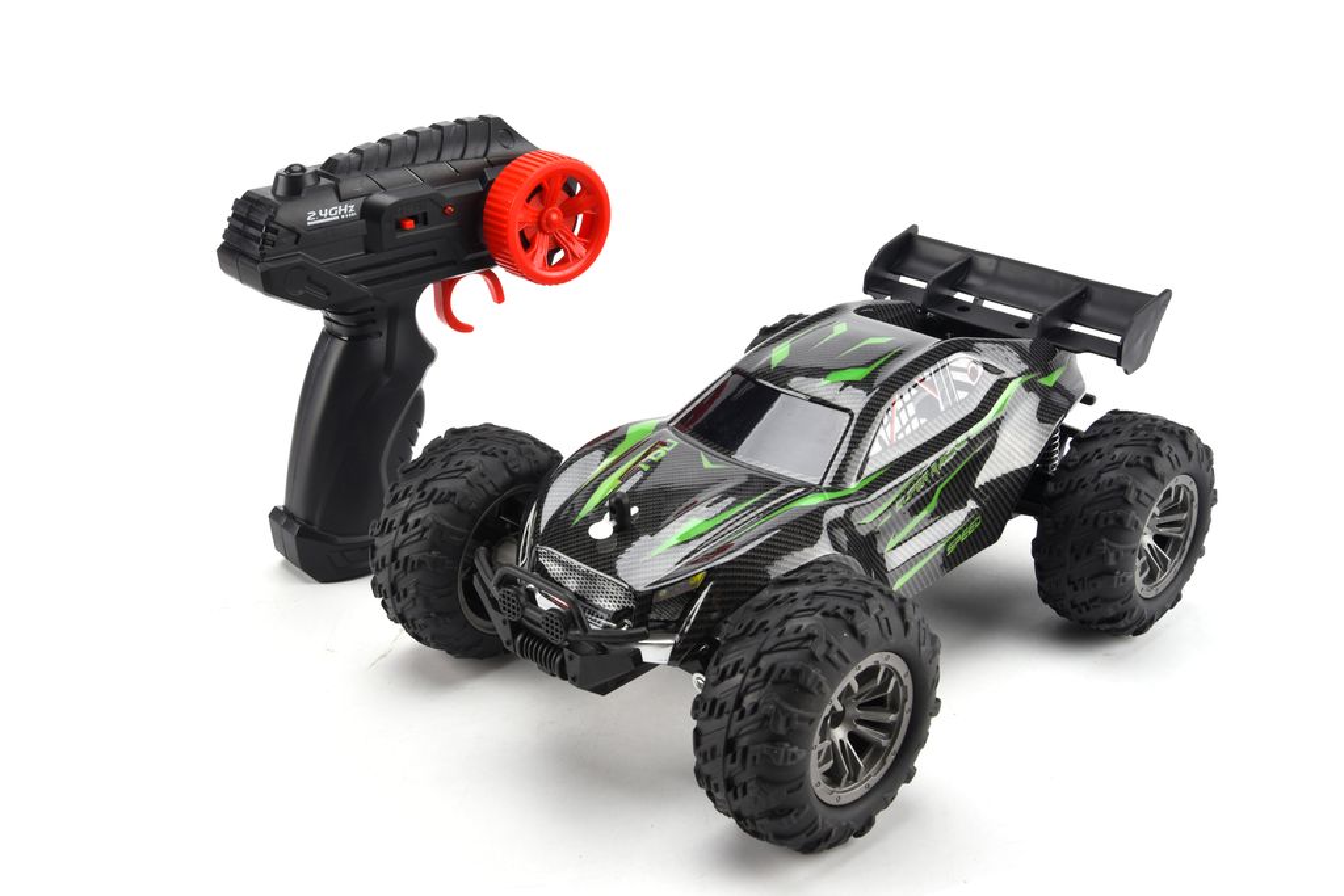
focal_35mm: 45
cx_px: 672
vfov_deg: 29.9
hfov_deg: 43.6
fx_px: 1680
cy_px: 448
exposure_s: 1/125
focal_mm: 45
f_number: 18
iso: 100
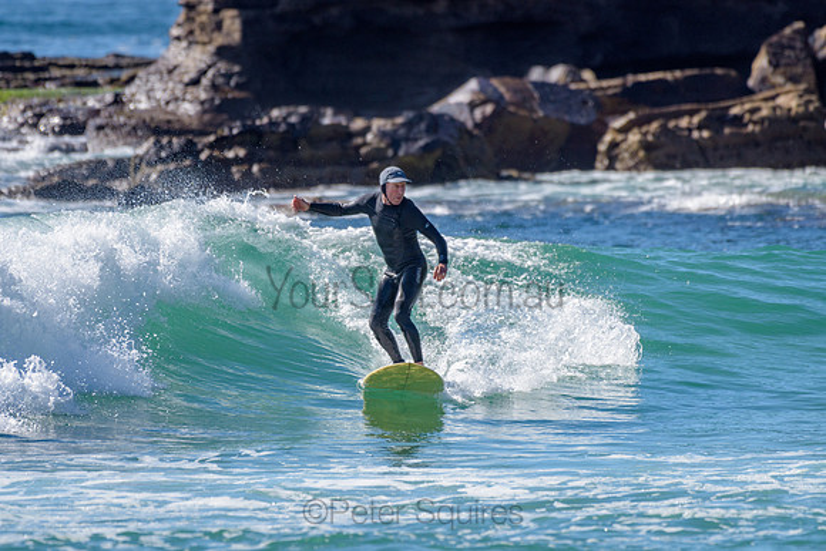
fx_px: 14069
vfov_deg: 2.2
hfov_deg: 3.4
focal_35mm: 613
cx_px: 416
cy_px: 215
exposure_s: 1/2000
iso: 220
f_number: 5.6
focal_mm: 500
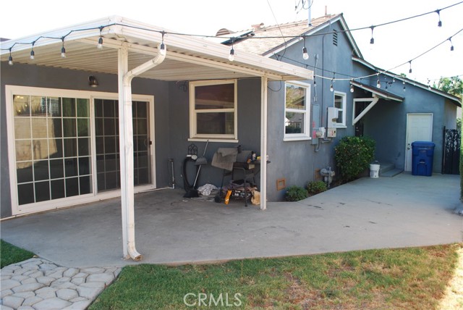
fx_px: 348
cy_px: 155
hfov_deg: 67.3
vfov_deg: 48.0
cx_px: 232
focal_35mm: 27
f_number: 5.6
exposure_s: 1/125
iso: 180
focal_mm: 18
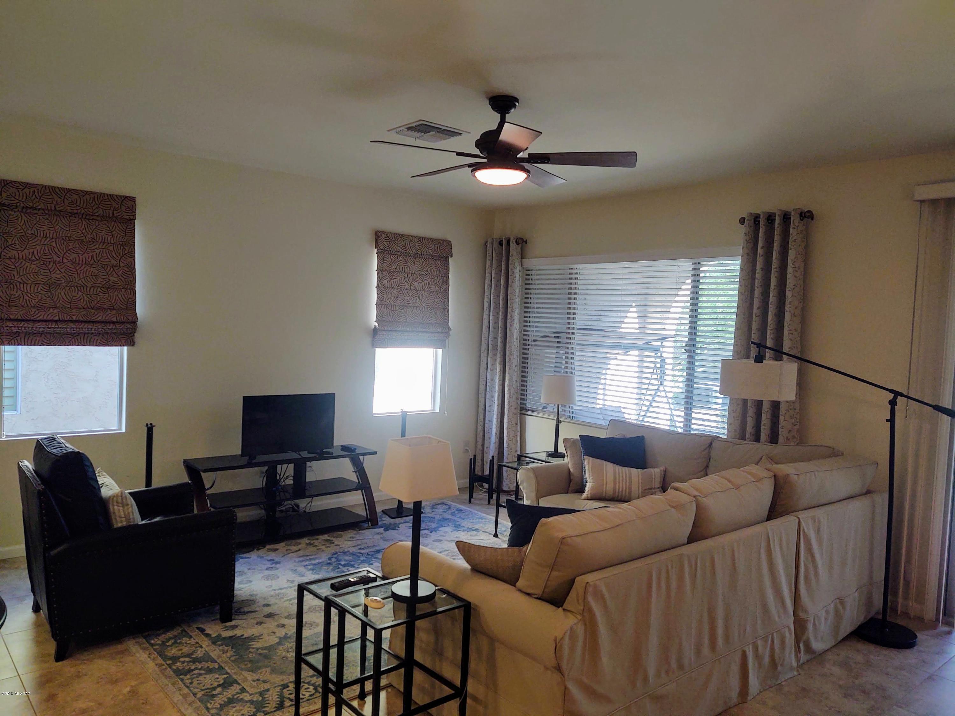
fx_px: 745
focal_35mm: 27
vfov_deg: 51.4
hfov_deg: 65.3
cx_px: 478
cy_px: 358
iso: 111
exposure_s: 1/120
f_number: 1.7
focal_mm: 4.75
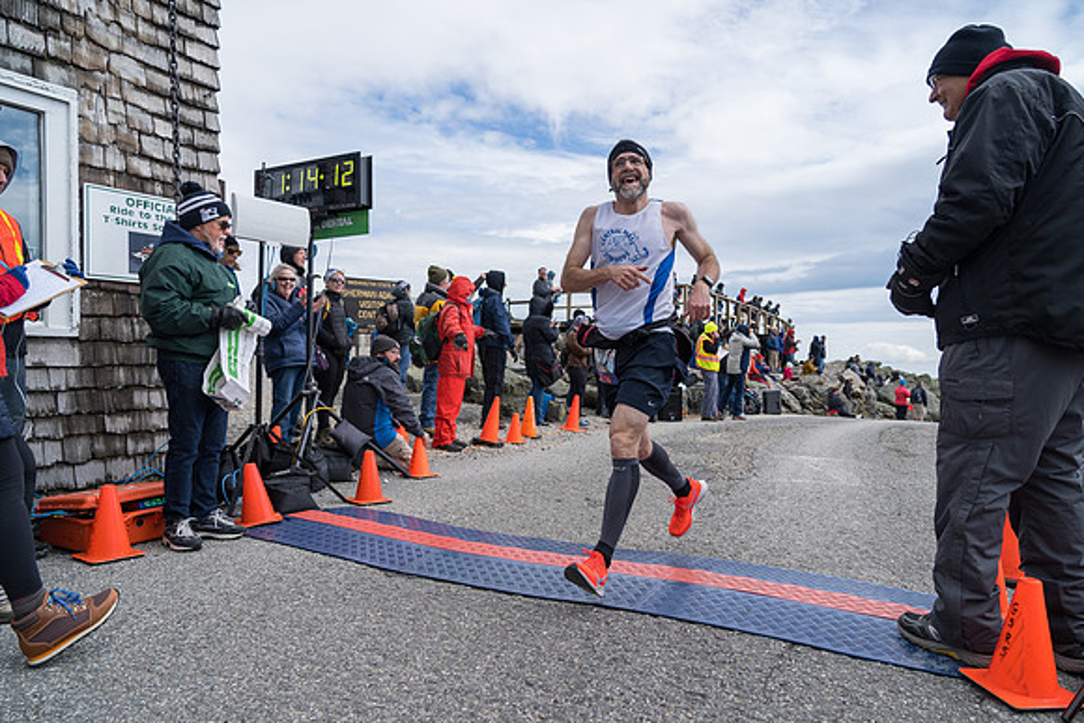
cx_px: 542
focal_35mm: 24
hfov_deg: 73.7
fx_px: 723
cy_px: 362
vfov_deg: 53.2
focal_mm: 24
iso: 125
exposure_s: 1/1000
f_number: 4
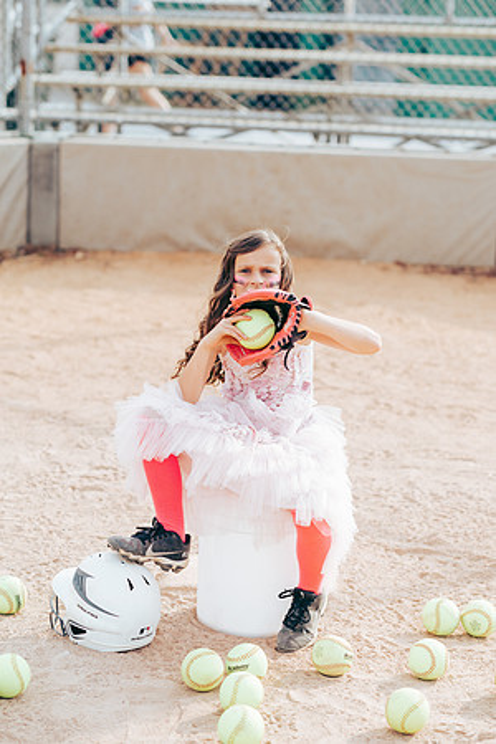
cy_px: 372
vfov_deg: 23.9
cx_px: 248
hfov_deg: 16.1
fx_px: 1757
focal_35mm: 85
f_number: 2.8
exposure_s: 1/1250
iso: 160
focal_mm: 85
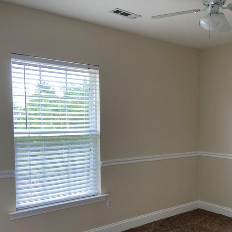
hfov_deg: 40.7
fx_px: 303
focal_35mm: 40
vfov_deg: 41.5
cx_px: 174
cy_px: 148
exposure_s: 1/121
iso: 100
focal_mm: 4.25
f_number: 1.8
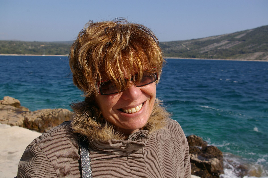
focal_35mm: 36
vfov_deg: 36.8
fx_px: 268
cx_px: 134
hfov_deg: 53.2
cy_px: 89
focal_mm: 24
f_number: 8
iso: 200
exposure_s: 1/500
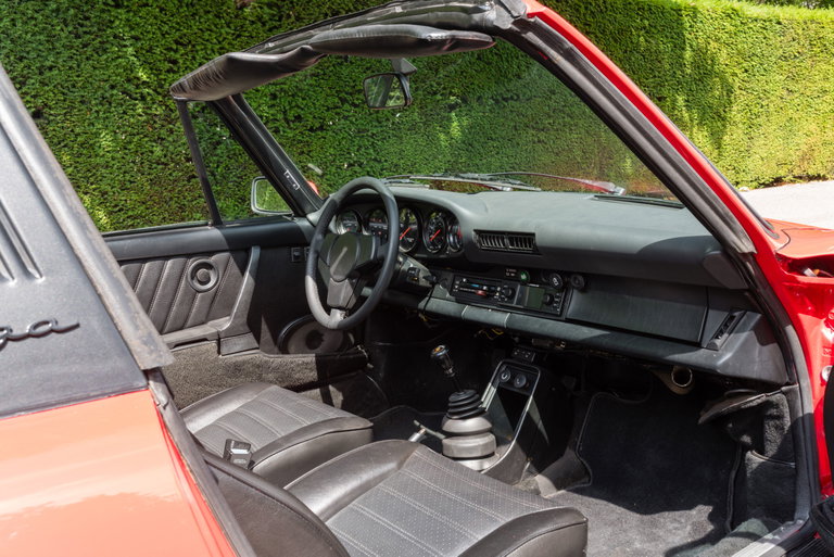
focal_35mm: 35
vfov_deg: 37.9
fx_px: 811
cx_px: 417
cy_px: 278
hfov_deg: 54.4
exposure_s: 1/2.5
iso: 100
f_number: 14
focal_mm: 35
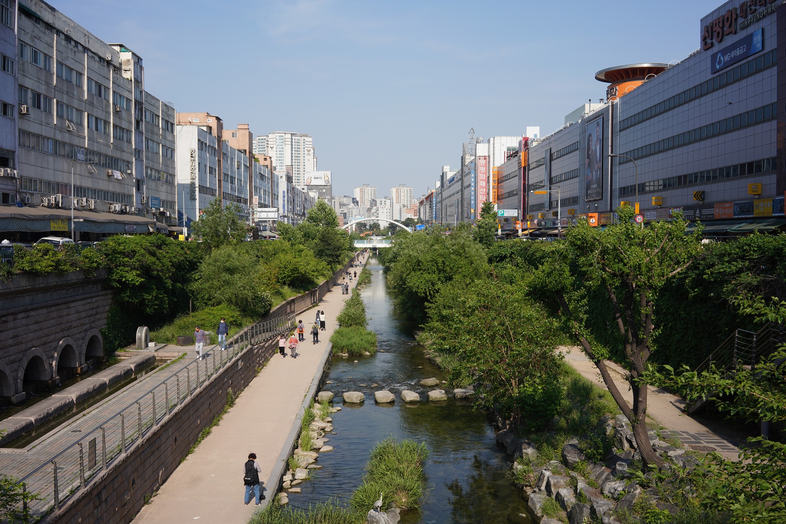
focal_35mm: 35
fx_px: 764
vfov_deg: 37.9
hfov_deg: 54.4
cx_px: 393
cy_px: 262
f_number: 13
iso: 125
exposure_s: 1/125
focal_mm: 35
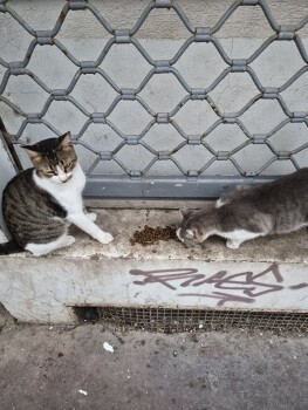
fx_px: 273
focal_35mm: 23
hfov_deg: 58.9
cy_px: 205
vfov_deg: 73.9
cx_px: 154
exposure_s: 1/100
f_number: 1.8
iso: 800
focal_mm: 5.4
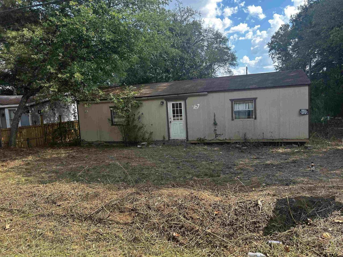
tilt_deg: -5.8
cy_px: 128
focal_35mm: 26
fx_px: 258
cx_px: 172
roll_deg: +3.4
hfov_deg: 67.3
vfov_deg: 53.1
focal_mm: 5.7
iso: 50
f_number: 1.5
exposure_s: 1/687
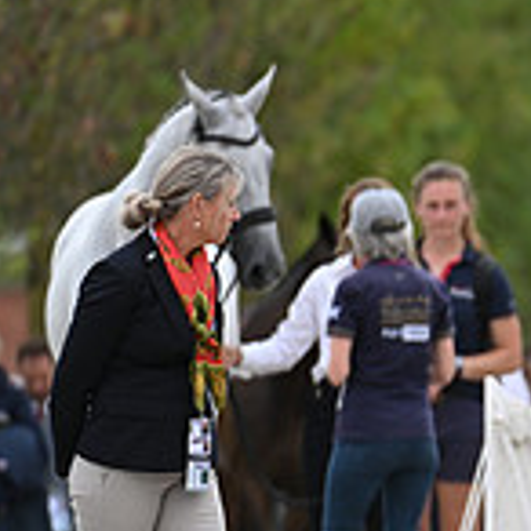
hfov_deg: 1.3
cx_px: 953
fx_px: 23464
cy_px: 275
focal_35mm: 1352
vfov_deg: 1.3
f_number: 5.6
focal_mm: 400
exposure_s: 1/1600
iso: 500
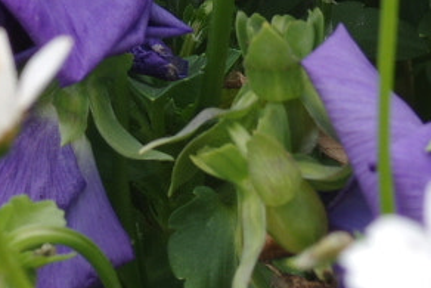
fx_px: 3617
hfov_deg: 6.7
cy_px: -549
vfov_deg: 4.4
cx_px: -195
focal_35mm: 302
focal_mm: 31
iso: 100
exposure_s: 1/125
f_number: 8
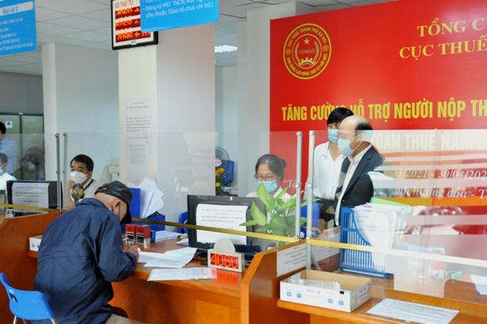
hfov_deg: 54.5
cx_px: 244
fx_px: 473
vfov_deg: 37.8
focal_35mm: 35
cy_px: 162
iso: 2500
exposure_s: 1/100
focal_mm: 35
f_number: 4
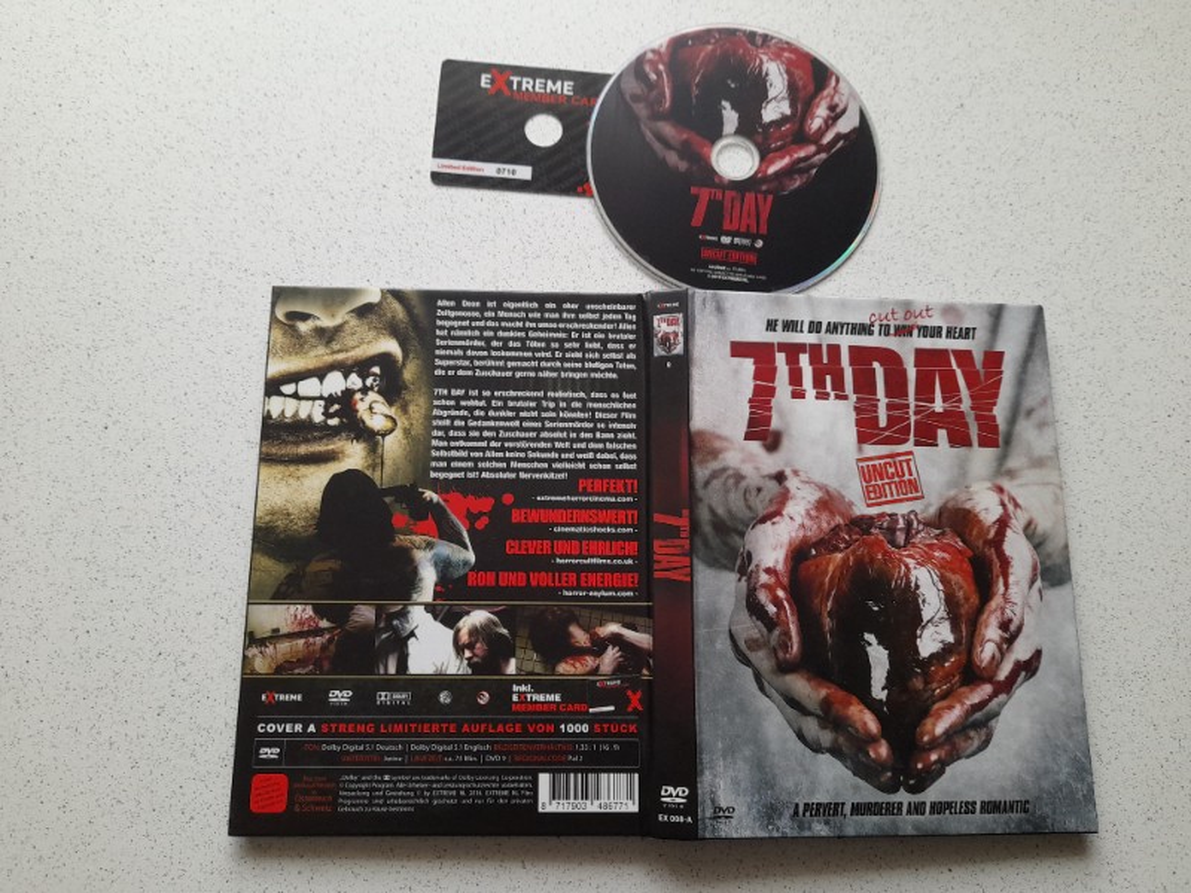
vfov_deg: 54.9
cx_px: 596
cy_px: 446
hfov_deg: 69.4
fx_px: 860
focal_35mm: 25
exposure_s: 1/50
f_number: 2
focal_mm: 4.6
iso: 160
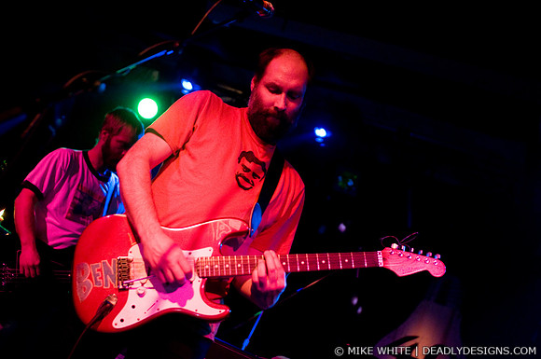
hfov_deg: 43.7
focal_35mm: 45
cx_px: 270
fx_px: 675
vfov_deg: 29.8
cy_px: 180
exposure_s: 1/60
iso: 1000
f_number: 2
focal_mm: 30
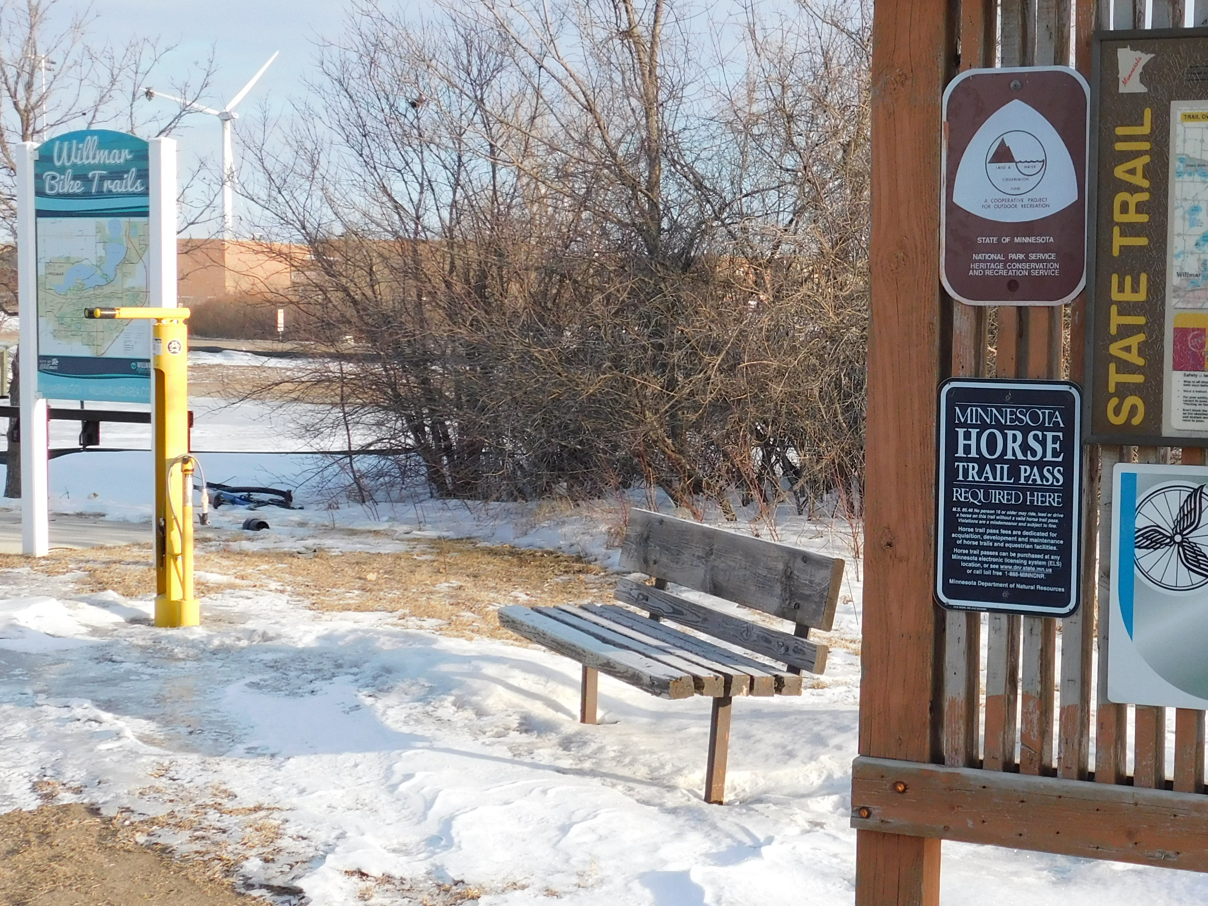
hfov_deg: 30.8
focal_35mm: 62
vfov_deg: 23.6
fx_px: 2164
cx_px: 869
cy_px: 464
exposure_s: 1/1000
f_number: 3.5
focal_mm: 6.3
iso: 125
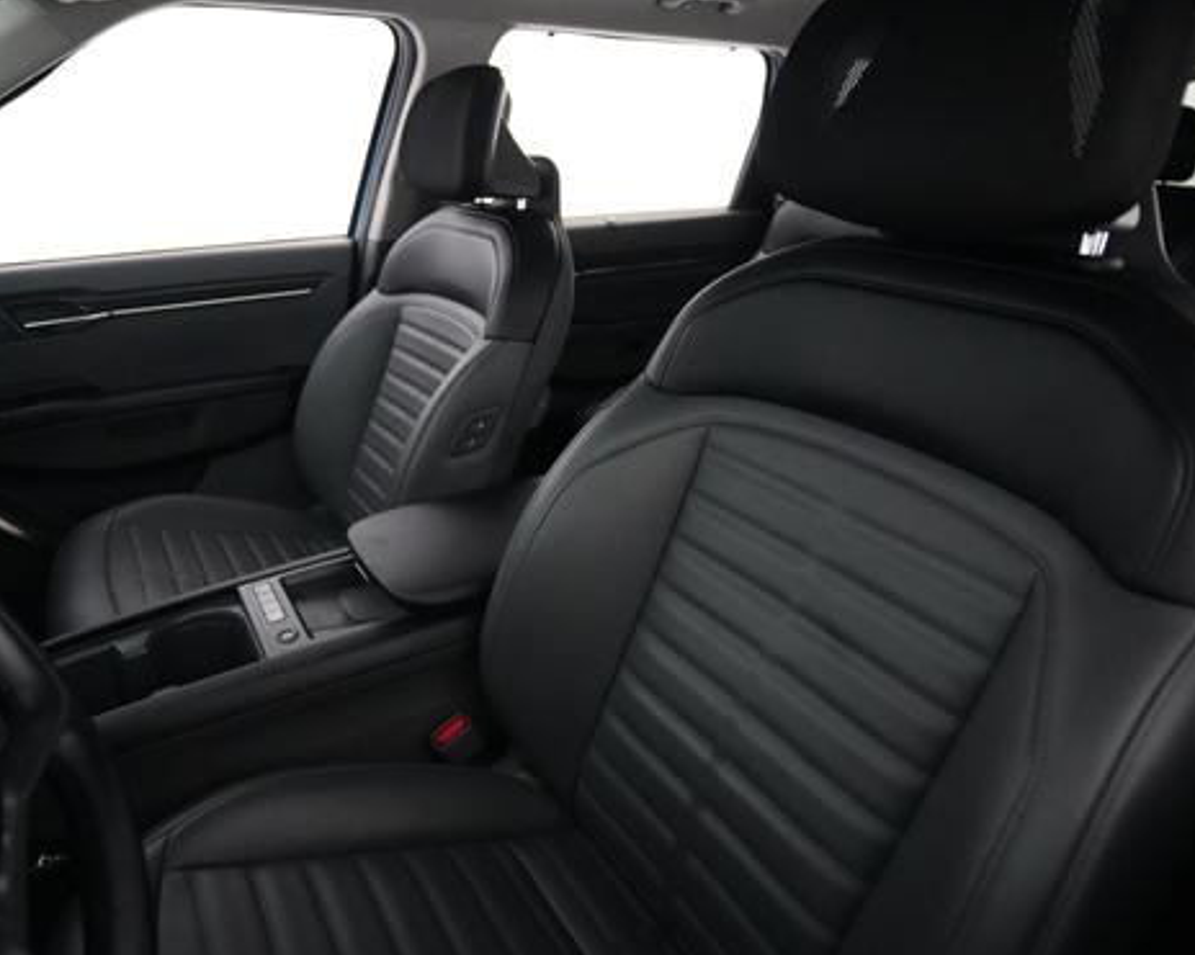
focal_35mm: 22
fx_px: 778
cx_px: 513
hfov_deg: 74.6
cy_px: 440
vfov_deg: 63.0
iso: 12800
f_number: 2.8
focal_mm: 17
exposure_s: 1/160
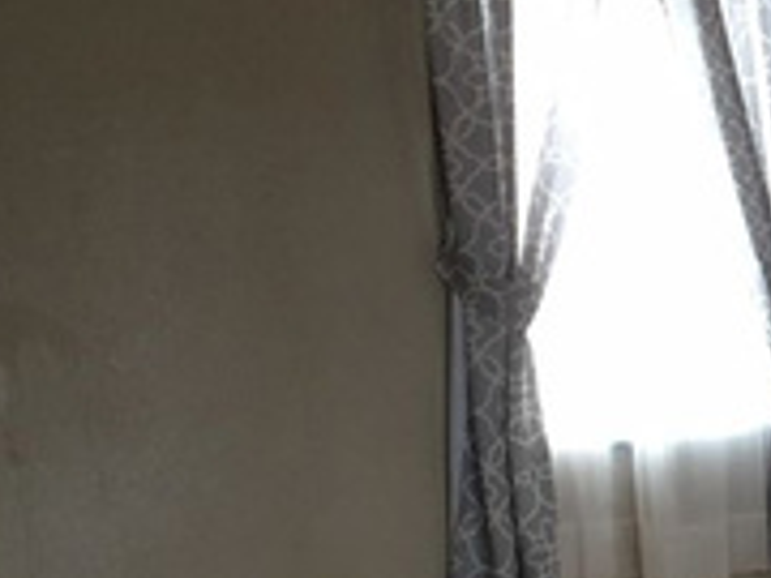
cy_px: 642
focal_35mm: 103
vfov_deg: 14.0
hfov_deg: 17.6
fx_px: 2294
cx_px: 1075
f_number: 2.2
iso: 100
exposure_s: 1/30
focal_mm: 4.15
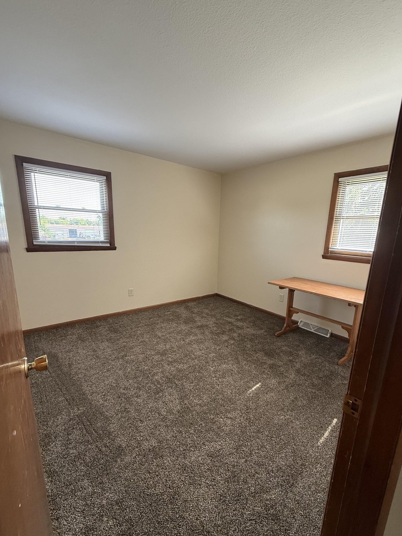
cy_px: 282
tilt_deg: -12.9
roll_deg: -4.1
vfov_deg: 98.1
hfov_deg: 81.7
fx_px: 232
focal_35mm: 15
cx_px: 210
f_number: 2.2
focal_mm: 2.22
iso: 320
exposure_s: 1/99
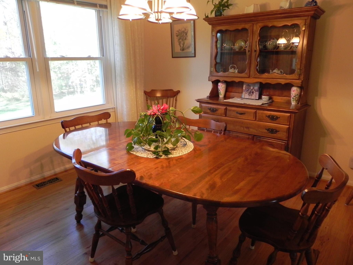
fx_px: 265
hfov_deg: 67.3
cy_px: 132
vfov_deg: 53.1
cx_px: 176
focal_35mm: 26
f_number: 2.8
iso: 217
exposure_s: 1/30
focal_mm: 4.6
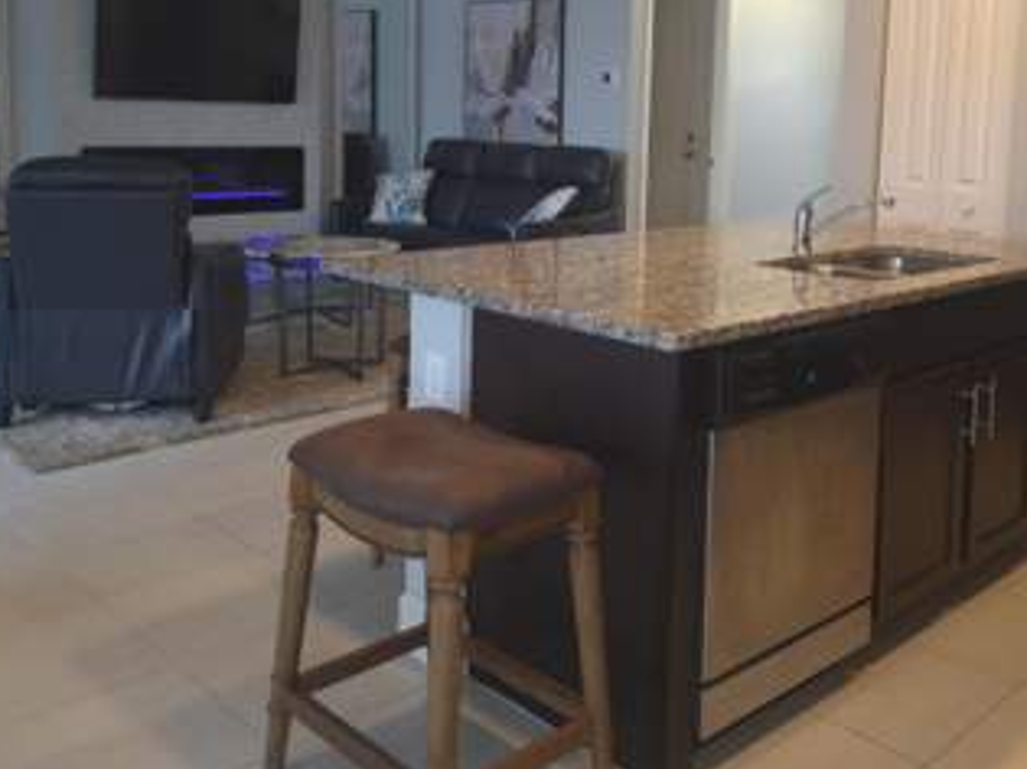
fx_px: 1038
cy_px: 217
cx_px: 584
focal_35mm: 35
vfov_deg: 39.8
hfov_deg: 52.5
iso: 100
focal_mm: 6.5
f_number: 1.4
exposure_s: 1/60
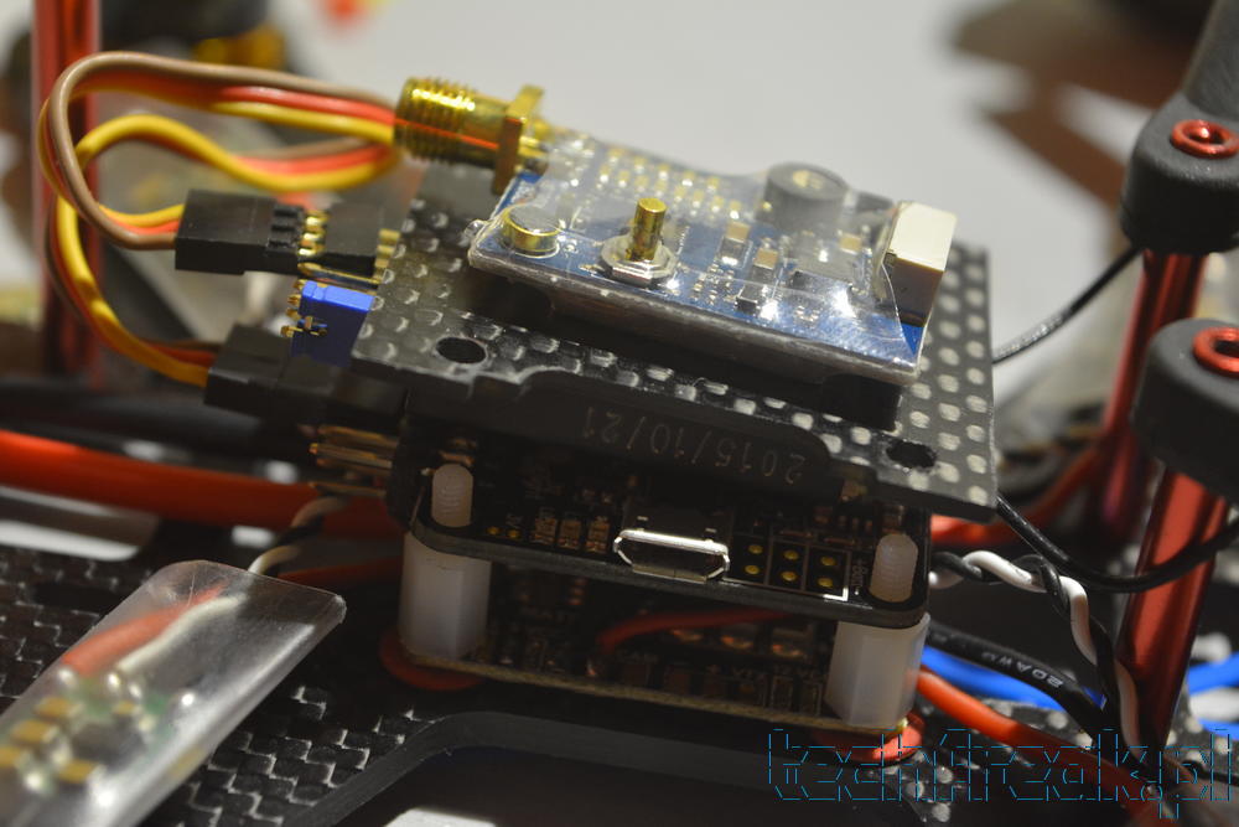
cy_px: 414
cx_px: 620
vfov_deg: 16.6
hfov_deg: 24.6
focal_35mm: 82
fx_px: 2840
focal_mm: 55
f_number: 5.6
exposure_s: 1/30
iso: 900
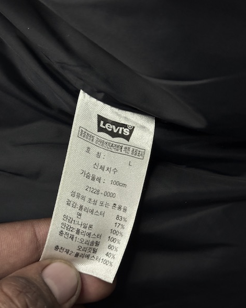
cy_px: 151
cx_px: 124
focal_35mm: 51
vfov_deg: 36.7
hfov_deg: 29.7
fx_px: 464
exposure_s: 1/126
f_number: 1.78
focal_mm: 6.76
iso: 50
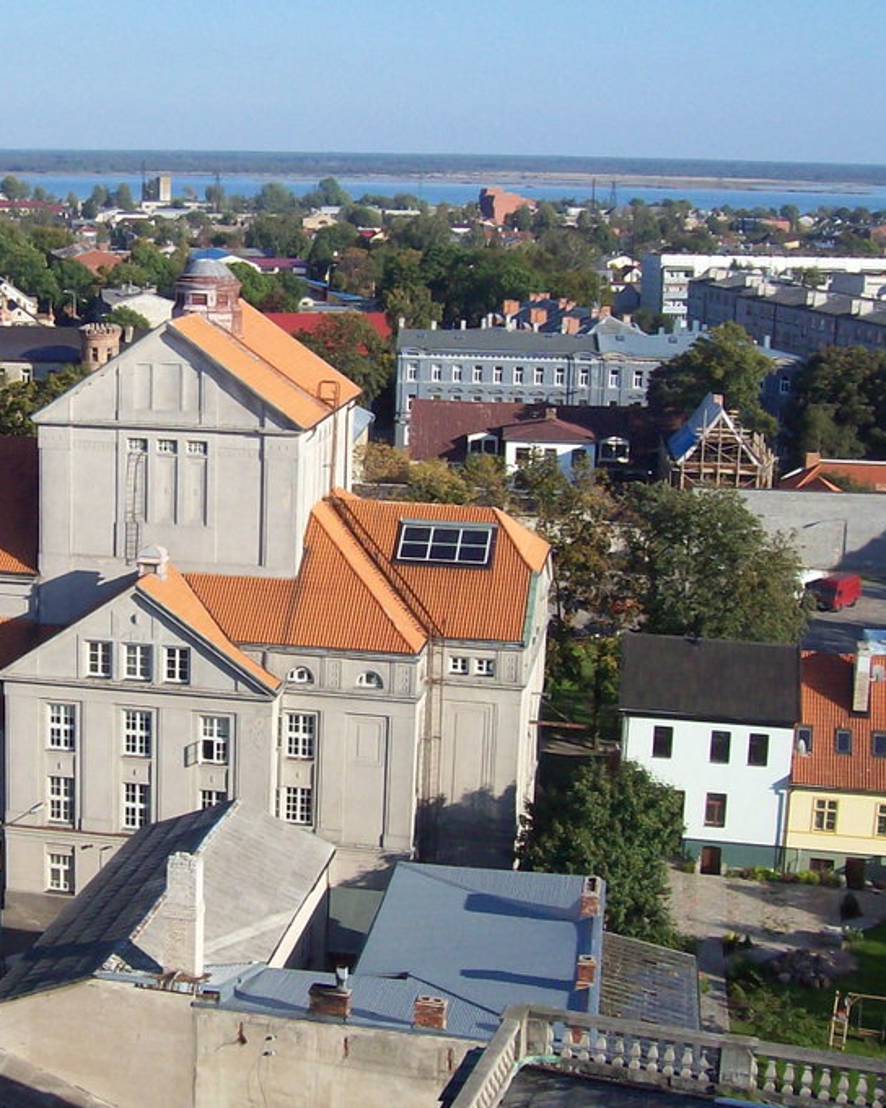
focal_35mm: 62
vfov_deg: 30.5
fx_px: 2032
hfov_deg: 24.0
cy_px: 576
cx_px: 121
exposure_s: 1/529
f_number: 4.8
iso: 80
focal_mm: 6
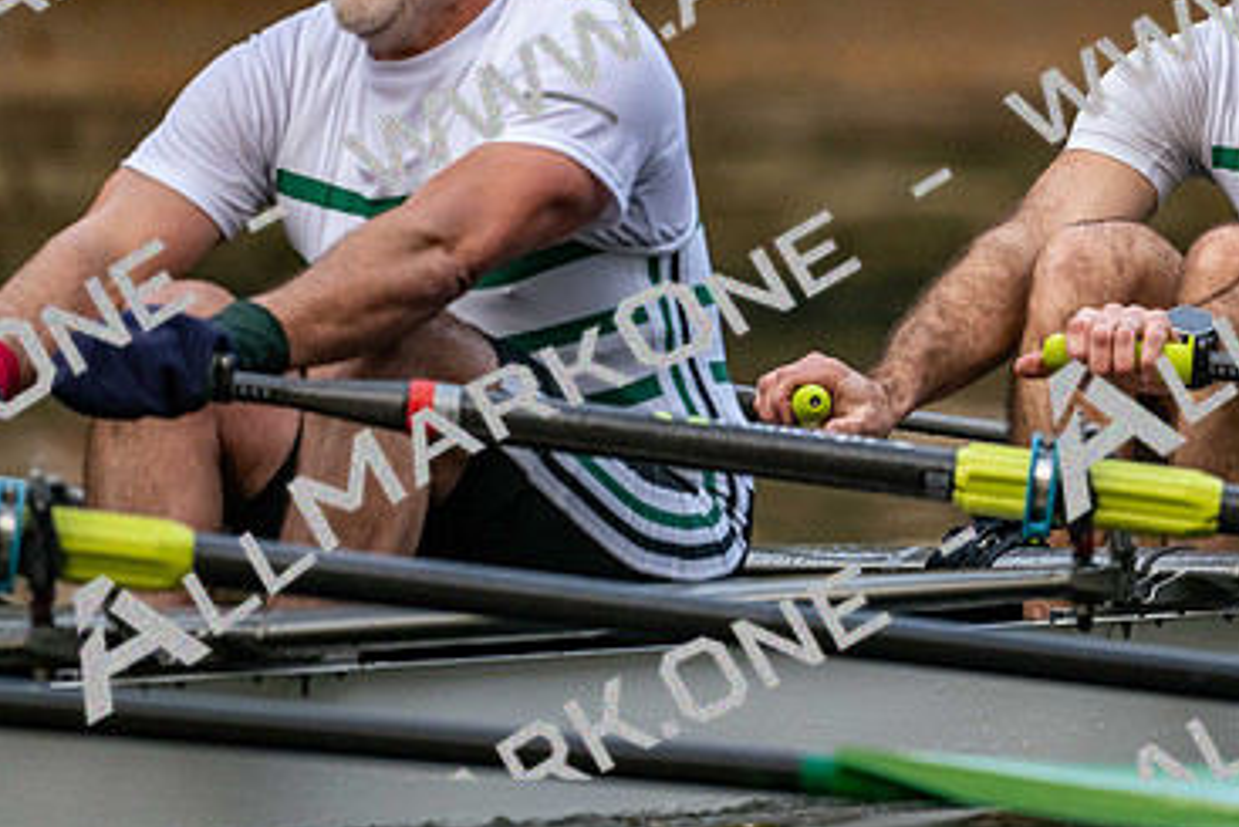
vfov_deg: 2.2
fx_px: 21793
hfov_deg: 3.3
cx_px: 760
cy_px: 201
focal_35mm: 633
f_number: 4.5
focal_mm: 400
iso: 2800
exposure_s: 1/2500
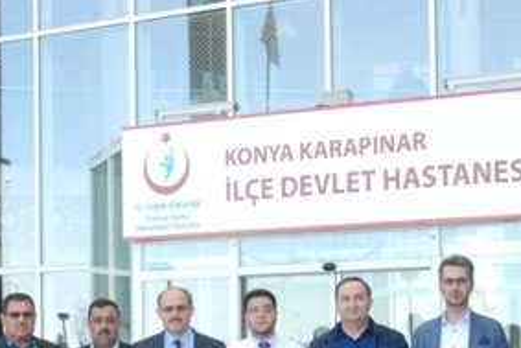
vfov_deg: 14.1
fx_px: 1376
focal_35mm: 95
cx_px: 168
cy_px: 390
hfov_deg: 21.4
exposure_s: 1/200
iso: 640
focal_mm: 28
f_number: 7.1
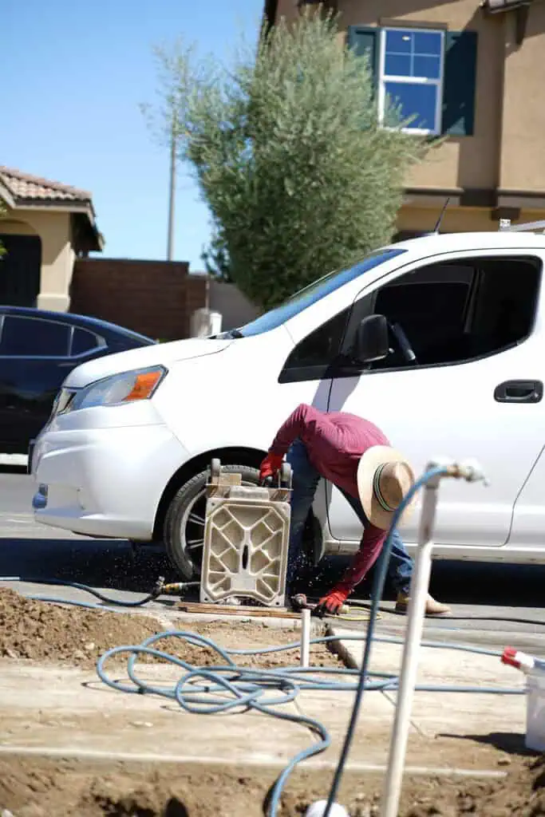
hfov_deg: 16.1
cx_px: 272
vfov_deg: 23.9
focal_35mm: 85
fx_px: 1929
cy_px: 408
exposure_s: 1/400
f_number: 4
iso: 50
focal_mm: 85
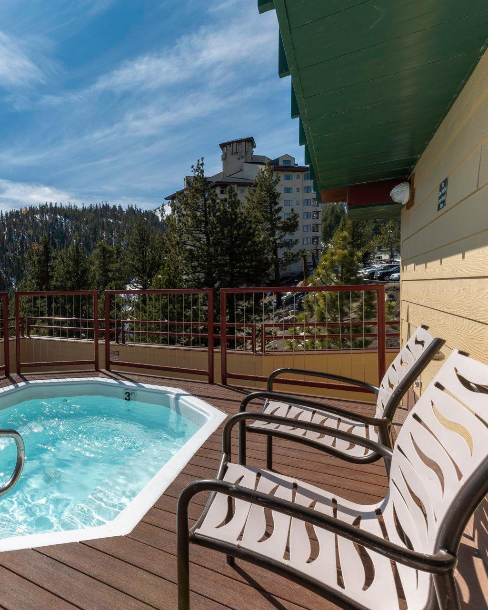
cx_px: 56
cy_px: 305
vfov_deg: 77.6
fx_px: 379
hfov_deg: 57.1
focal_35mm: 21
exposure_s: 1/500
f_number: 16
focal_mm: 14
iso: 100
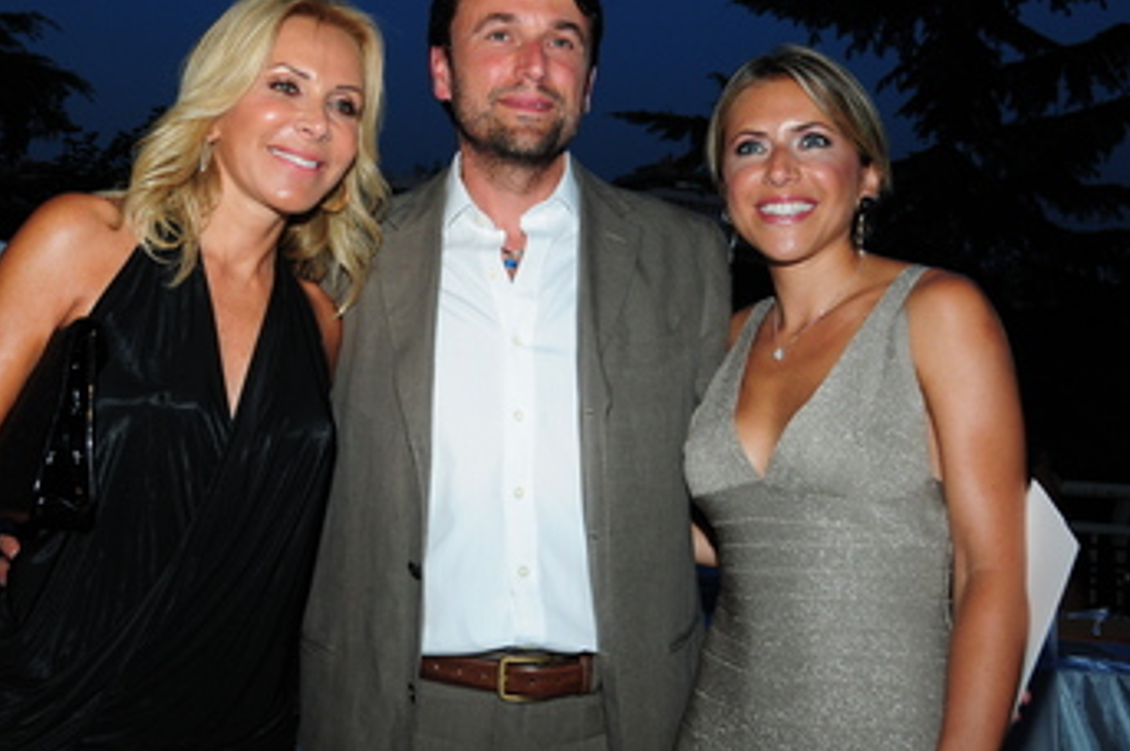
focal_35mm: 42
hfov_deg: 46.0
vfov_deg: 31.6
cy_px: 265
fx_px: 1317
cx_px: 422
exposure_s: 1/60
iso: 400
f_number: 5.6
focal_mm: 20
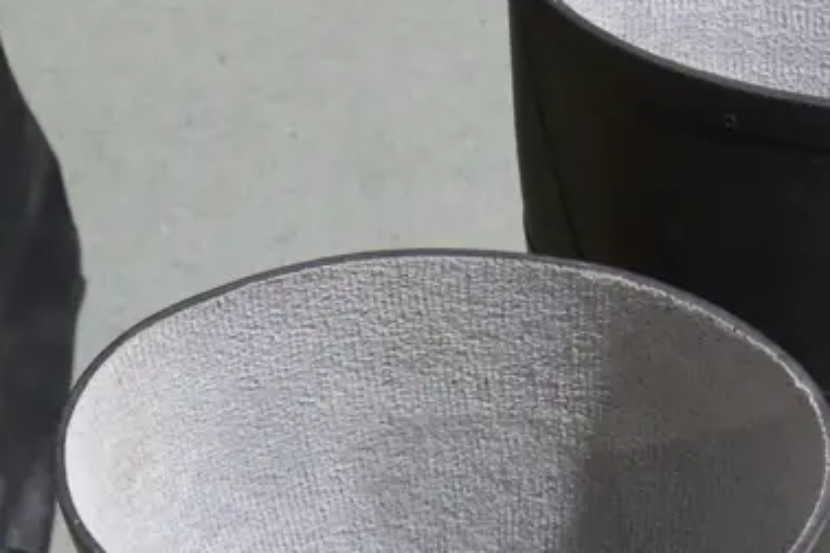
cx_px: 725
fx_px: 3251
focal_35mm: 141
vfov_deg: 9.5
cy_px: 748
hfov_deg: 14.4
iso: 1250
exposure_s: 1/60
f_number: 5.3
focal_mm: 25
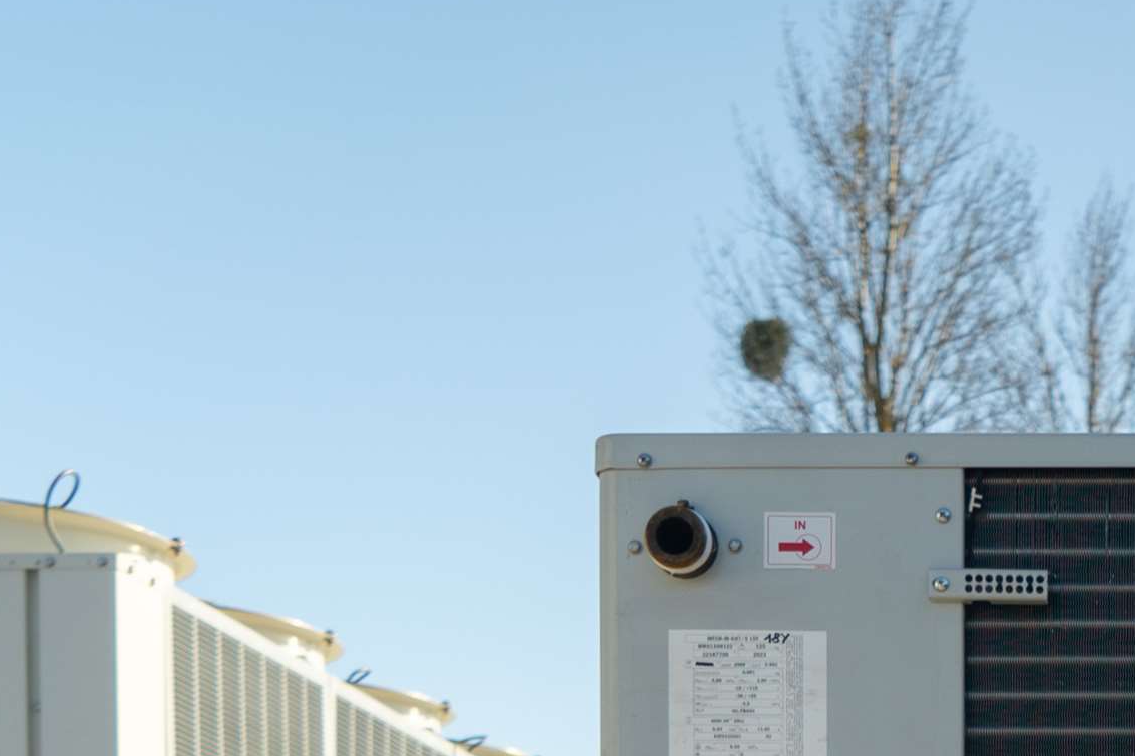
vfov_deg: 13.6
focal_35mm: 89
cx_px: 1263
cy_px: 1390
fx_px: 2805
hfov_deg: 21.6
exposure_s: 1/100
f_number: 5
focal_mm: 24
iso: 100
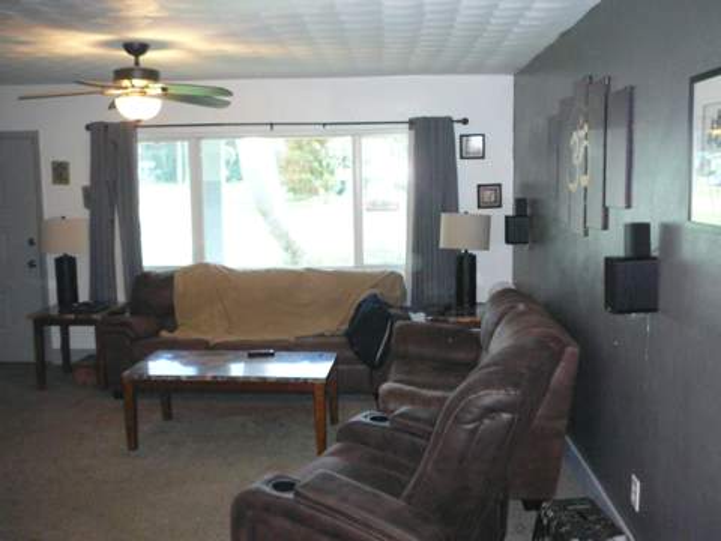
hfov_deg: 52.6
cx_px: 360
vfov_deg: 40.7
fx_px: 729
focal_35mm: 35
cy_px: 270
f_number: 2.8
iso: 400
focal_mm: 5.2
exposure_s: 1/30
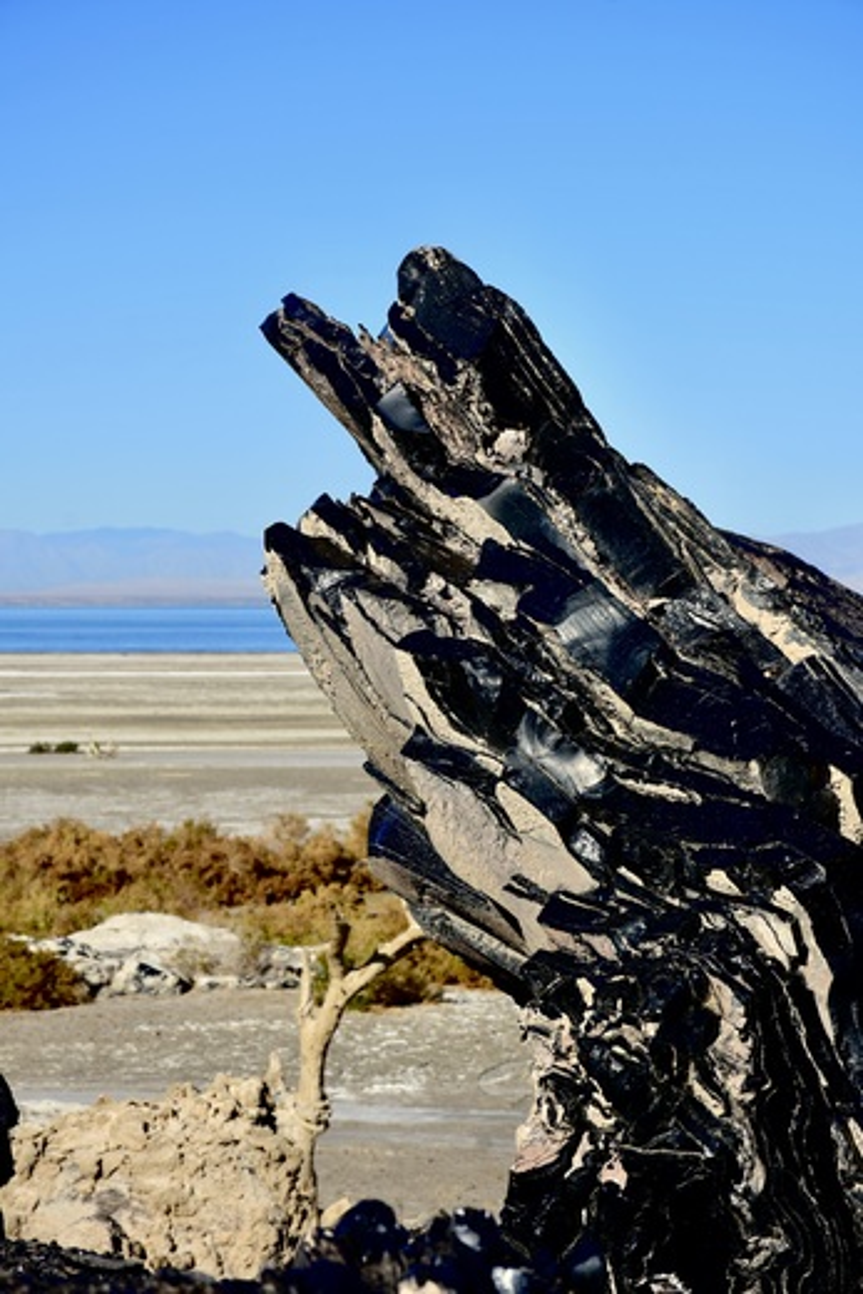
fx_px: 3773
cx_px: 432
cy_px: 647
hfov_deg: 13.0
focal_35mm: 105
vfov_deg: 19.5
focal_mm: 70
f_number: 10
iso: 100
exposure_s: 1/400
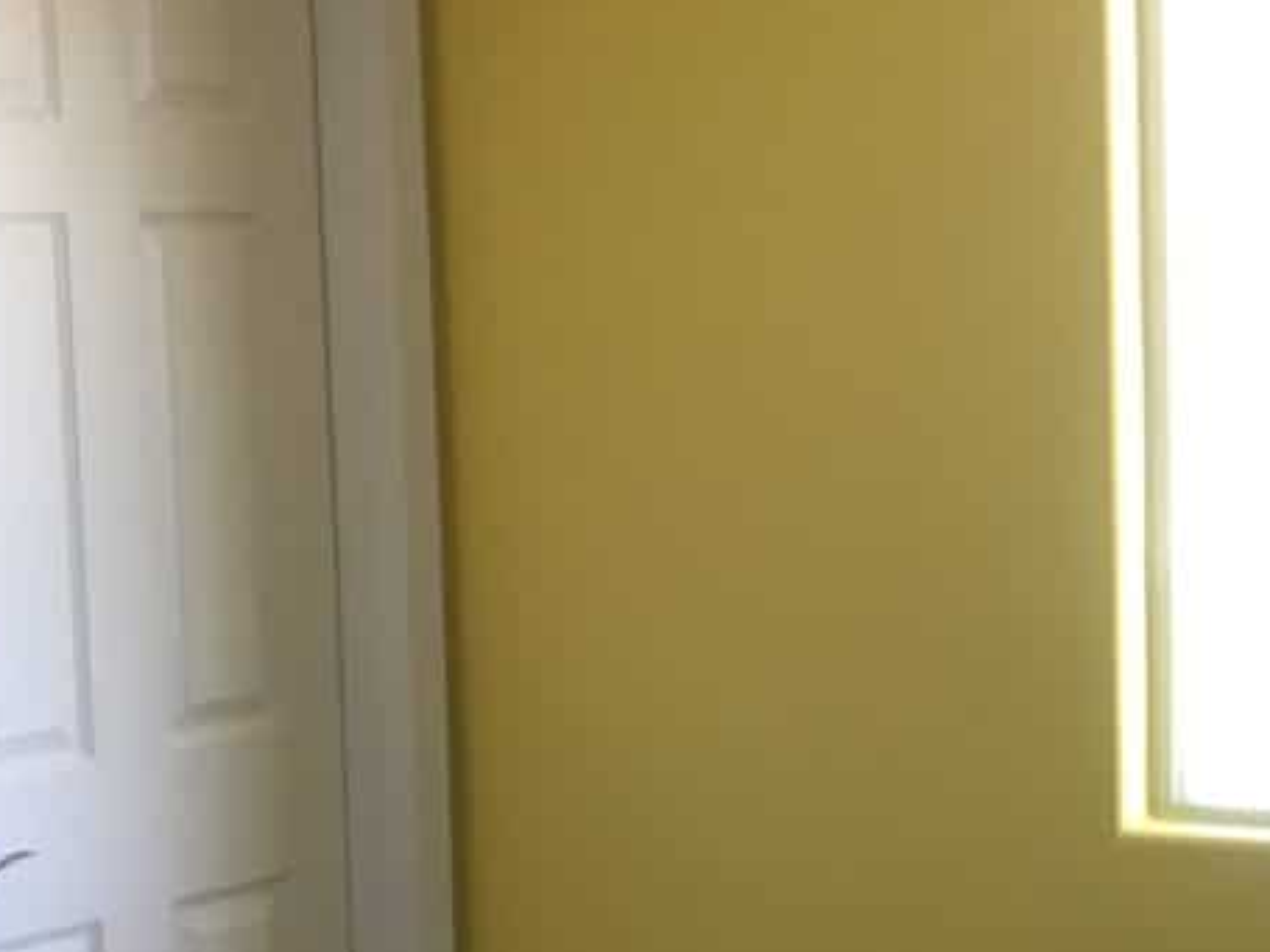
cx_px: 1747
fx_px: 3594
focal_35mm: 98
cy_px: 570
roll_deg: +0.5
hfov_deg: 18.4
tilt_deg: -5.2
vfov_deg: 15.1
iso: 64
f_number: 2.2
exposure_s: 1/30
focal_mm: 4.15
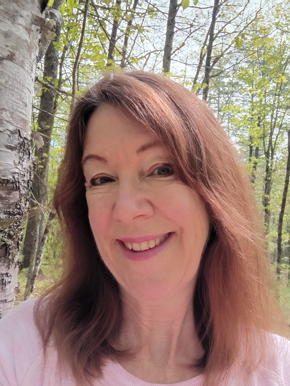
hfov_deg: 53.1
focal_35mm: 26
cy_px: 193
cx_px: 145
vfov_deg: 67.3
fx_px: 290
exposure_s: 1/333
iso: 64
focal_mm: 3.54
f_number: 2
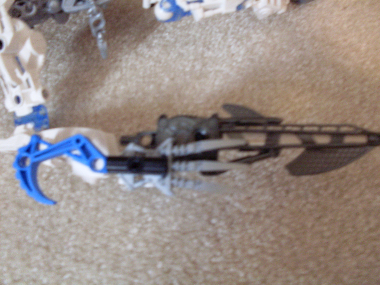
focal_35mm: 38
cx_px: 190
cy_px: 142
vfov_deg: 37.7
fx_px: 417
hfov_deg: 49.0
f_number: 2.8
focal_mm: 6.3
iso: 200
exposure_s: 1/15
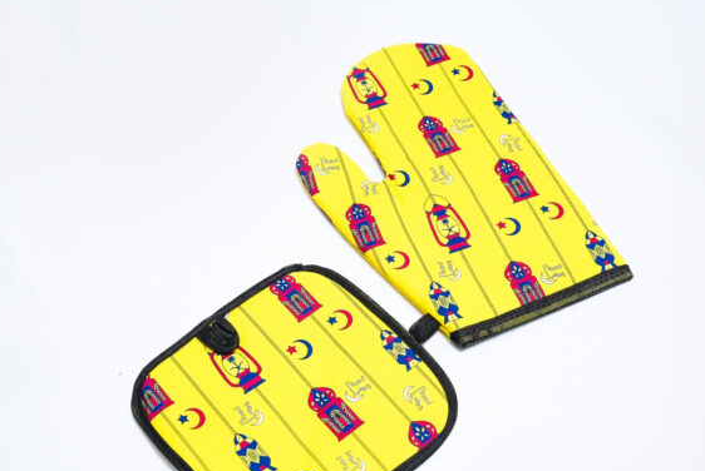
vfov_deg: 24.2
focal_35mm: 56
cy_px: 288
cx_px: 379
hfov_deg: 35.6
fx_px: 1098
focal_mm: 45
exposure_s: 1/200
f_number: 9
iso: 3200
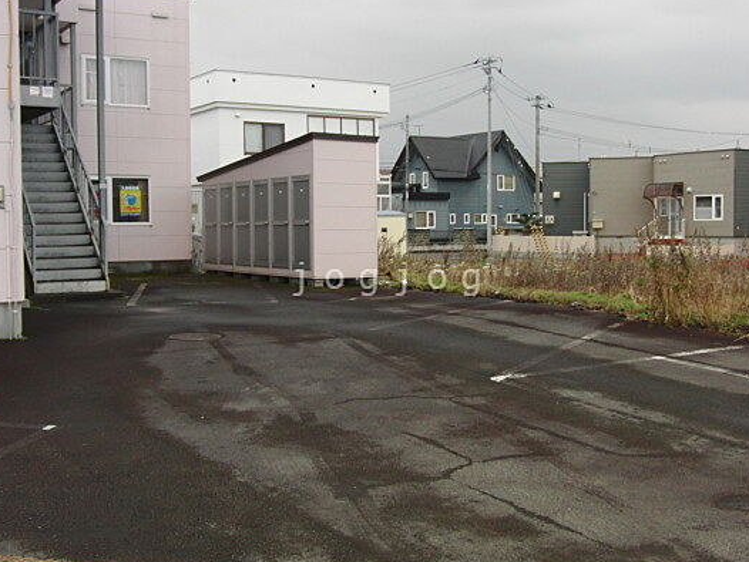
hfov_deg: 42.0
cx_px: 390
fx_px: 974
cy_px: 279
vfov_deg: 32.2
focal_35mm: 45
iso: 100
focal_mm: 6.42
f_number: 3.6
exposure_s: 1/80
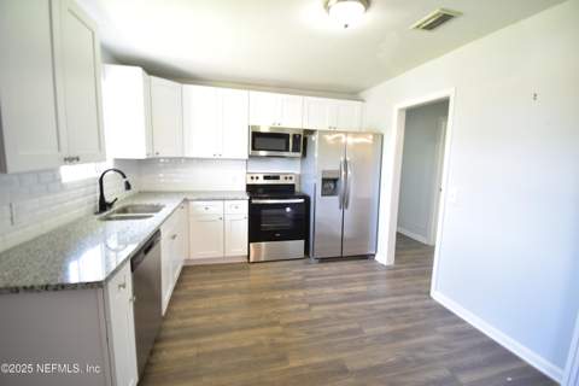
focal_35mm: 15
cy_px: 193
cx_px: 290
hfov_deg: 100.4
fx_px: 241
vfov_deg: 77.3
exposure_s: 1/2
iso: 100
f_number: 4.5
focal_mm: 10
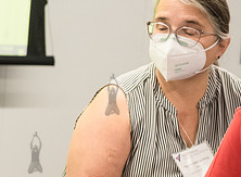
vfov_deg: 6.7
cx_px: 290
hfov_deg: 9.0
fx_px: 1506
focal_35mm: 218
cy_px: 114
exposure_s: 1/250
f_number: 4.5
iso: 2500
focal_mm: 62
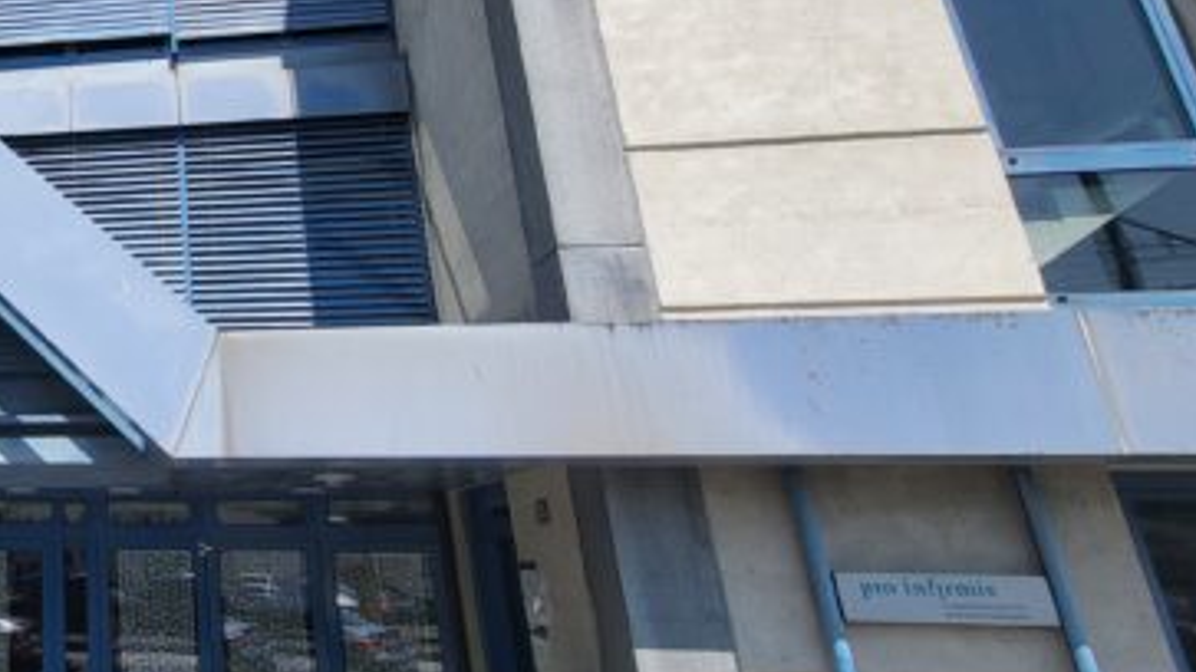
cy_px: 175
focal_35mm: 30
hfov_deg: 51.1
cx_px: -10
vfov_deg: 38.0
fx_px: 951
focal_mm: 1.74
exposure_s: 1/1205
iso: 32
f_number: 2.2
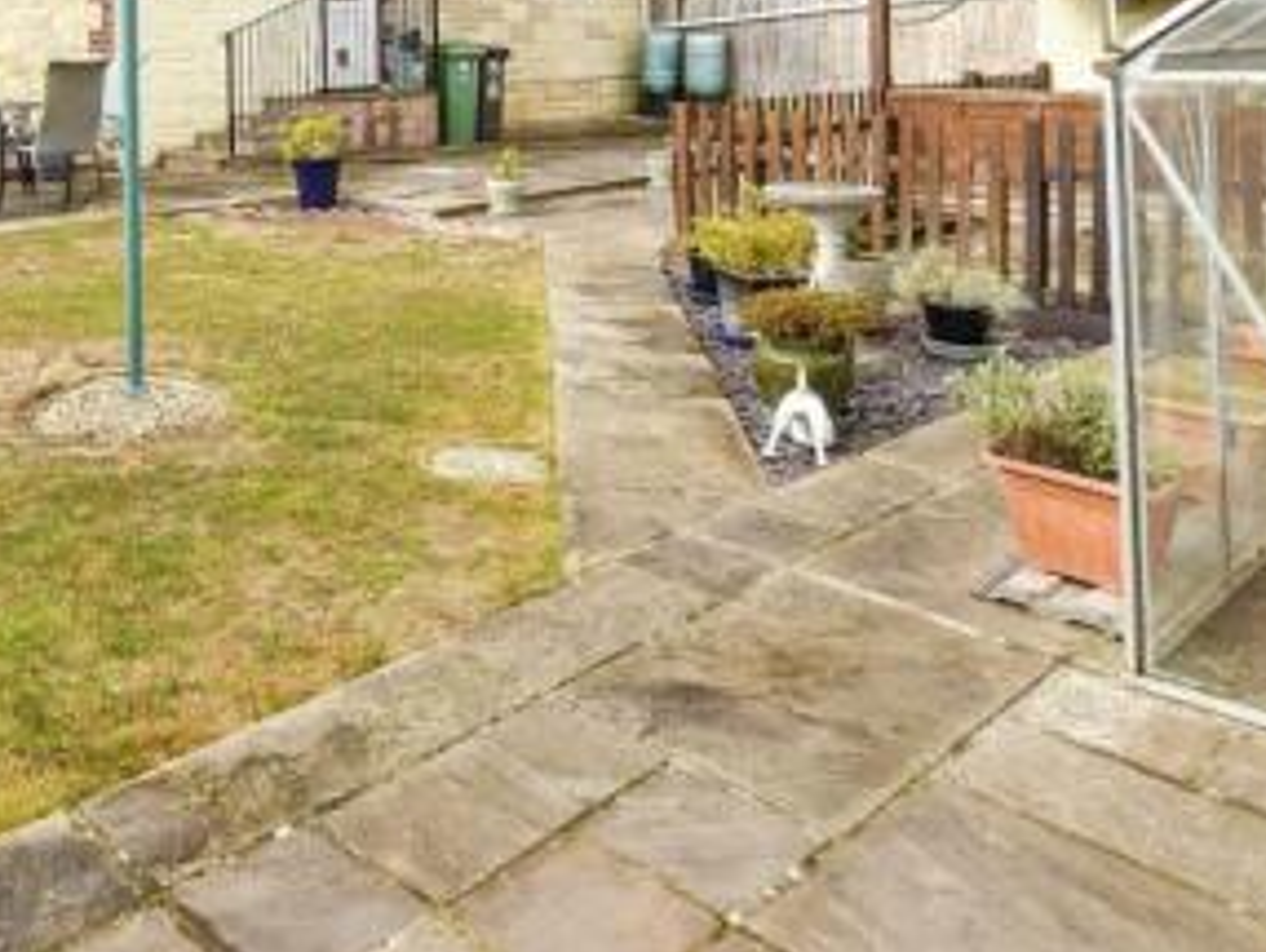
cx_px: 294
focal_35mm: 33
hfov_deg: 52.5
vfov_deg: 38.5
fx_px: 1208
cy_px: 15
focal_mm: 10
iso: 160
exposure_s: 1/125
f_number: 8
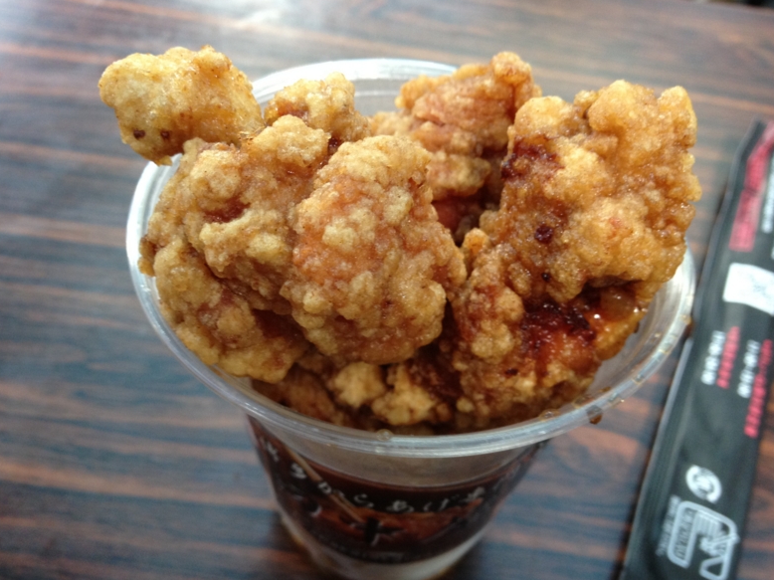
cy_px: 295
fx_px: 805
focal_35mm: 36
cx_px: 381
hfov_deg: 51.4
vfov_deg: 39.6
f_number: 2.4
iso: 160
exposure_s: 1/20
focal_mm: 4.28
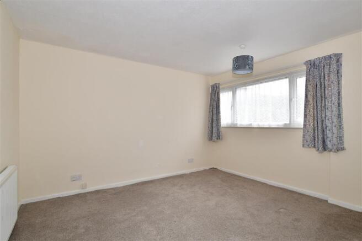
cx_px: 181
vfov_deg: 77.3
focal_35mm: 15
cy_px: 120
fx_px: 151
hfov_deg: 100.4
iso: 320
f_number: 5.6
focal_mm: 10
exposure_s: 1/60
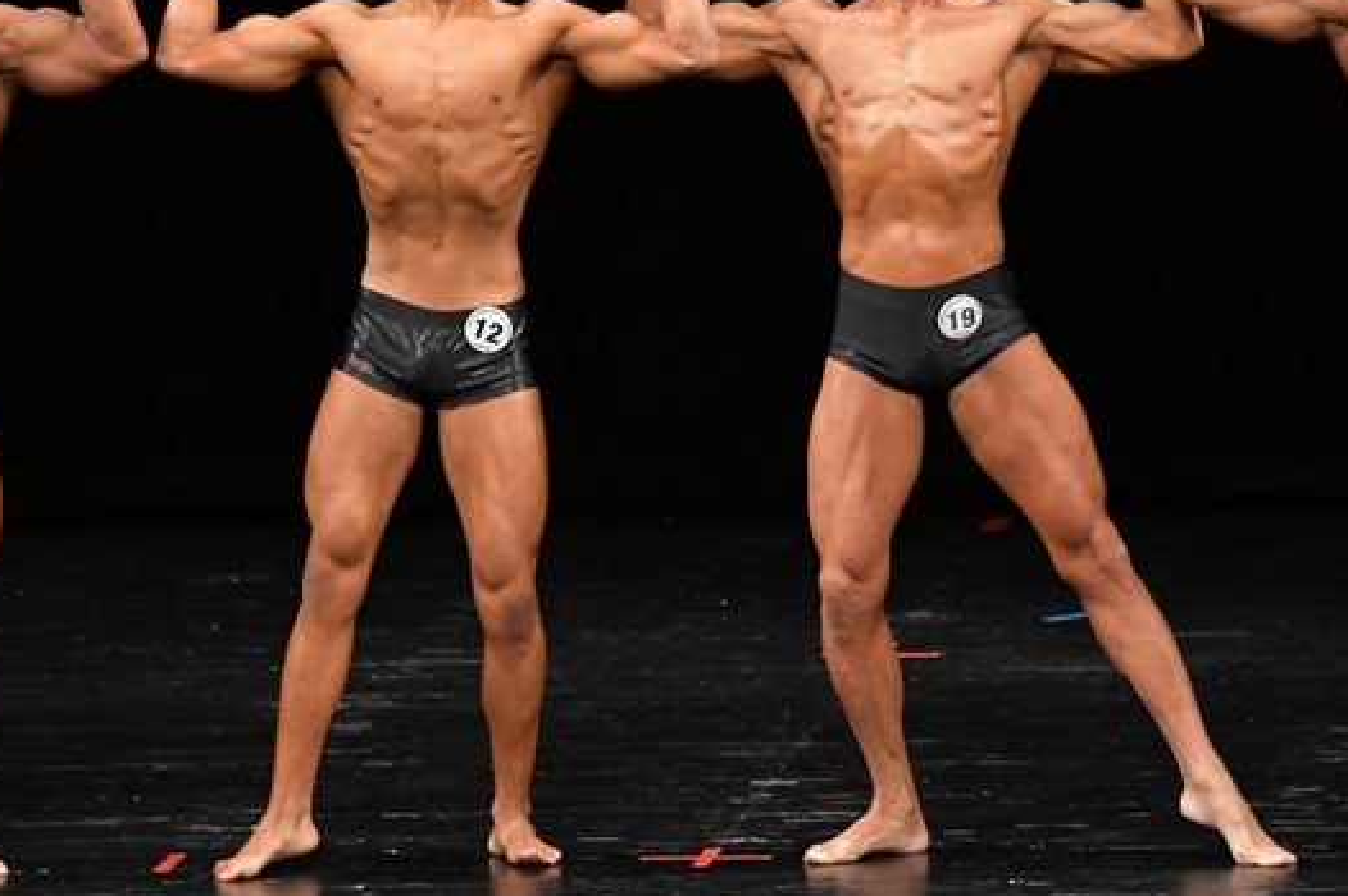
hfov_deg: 5.5
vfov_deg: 3.7
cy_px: 338
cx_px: 504
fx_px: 14070
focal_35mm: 376
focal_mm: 170
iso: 3200
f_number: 5.6
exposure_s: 1/400
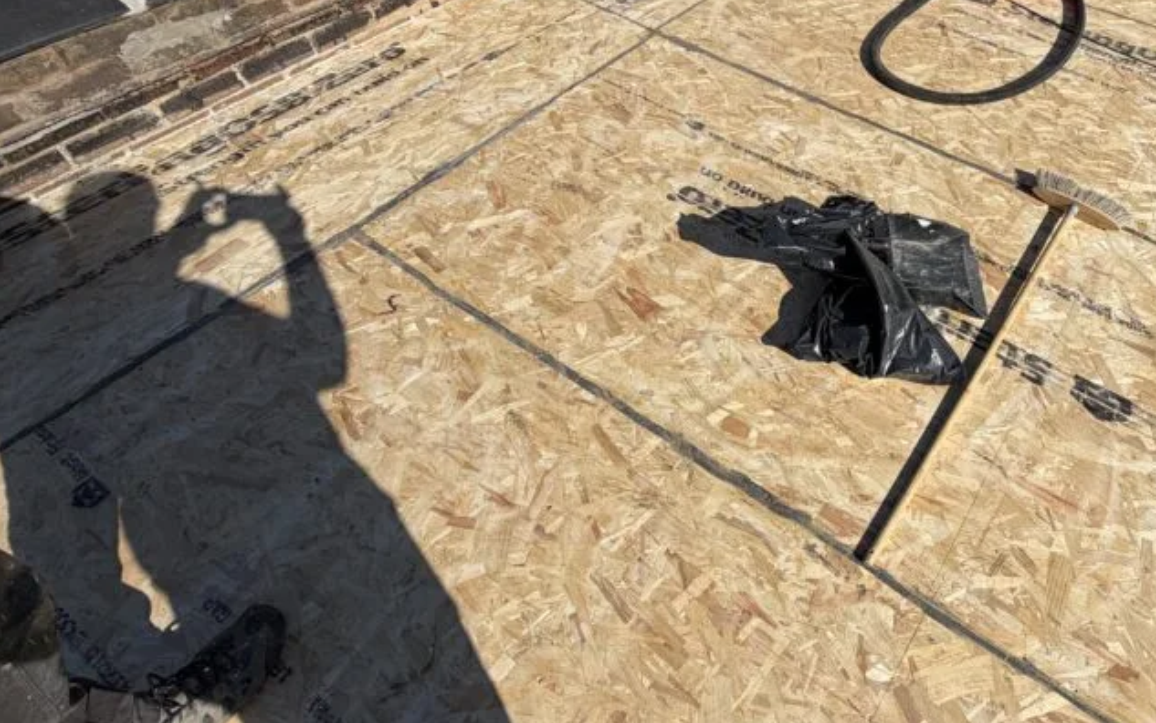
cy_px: 243
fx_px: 756
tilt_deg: -46.3
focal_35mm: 24
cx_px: 829
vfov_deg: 50.2
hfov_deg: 71.0
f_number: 2.2
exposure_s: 1/1497
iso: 20
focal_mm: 2.22
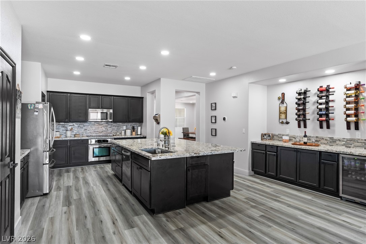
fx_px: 203
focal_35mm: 20
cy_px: 122
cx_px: 183
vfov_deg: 61.9
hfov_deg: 84.0
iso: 400
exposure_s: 1/4
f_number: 8
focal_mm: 20
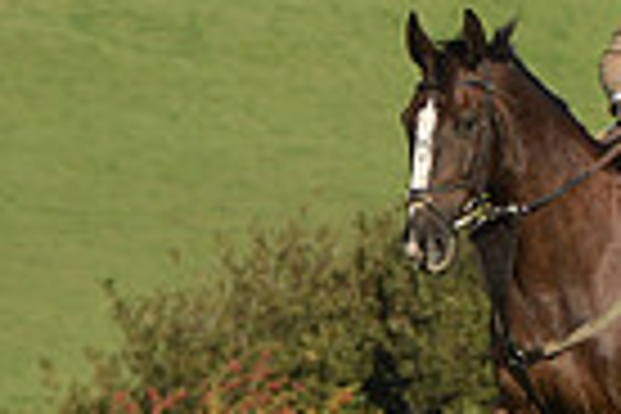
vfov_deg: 2.1
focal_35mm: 670
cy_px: 68
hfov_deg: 3.1
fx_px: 11557
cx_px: 1256
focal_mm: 160
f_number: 5
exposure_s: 1/1250
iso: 450
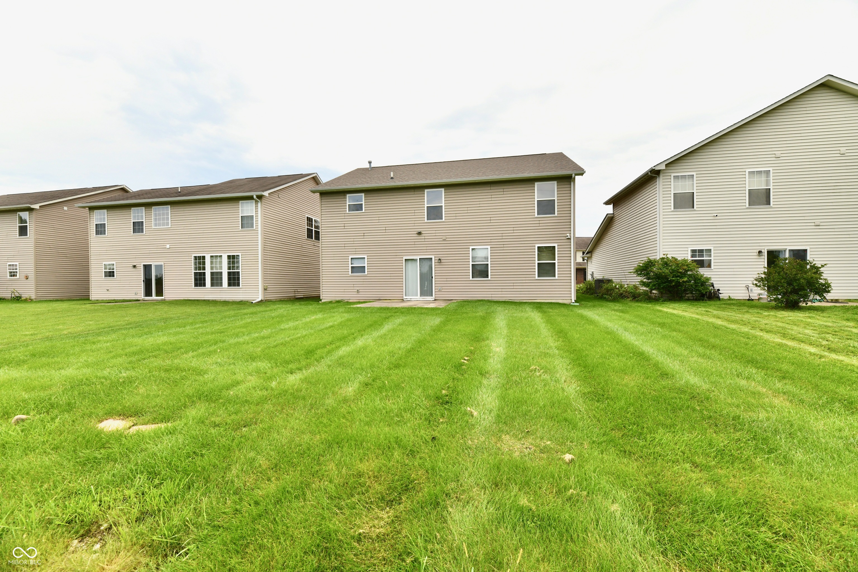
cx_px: 429
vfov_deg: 81.2
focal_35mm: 14
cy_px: 286
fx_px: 334
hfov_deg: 104.3
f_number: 11
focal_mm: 14
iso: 640
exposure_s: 1/500
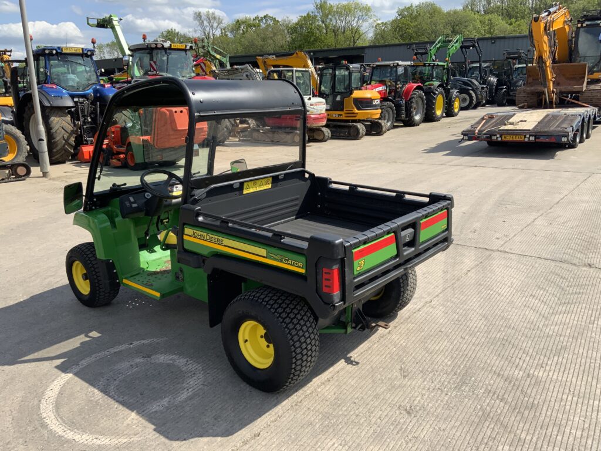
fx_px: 503
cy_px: 226
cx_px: 300
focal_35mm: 29
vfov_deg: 48.2
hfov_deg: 61.7
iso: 16
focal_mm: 3
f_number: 1.8
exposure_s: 1/1377
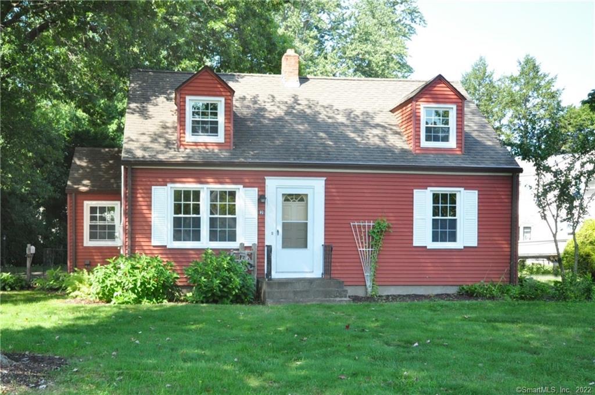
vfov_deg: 43.5
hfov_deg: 62.0
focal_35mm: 30
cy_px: 198
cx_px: 298
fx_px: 495
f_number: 8
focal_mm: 20
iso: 1250
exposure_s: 1/400
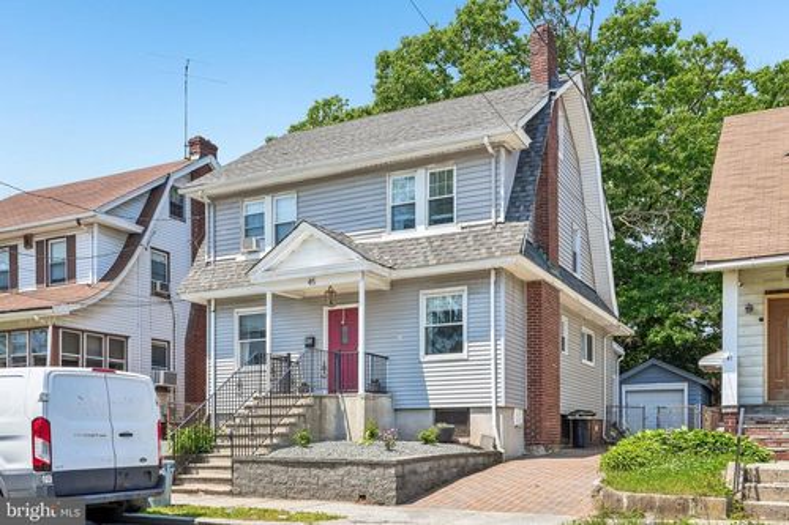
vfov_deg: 38.9
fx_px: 745
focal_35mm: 34
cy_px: 262
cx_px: 394
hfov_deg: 55.8
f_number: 8
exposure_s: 1/400
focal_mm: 34
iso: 125
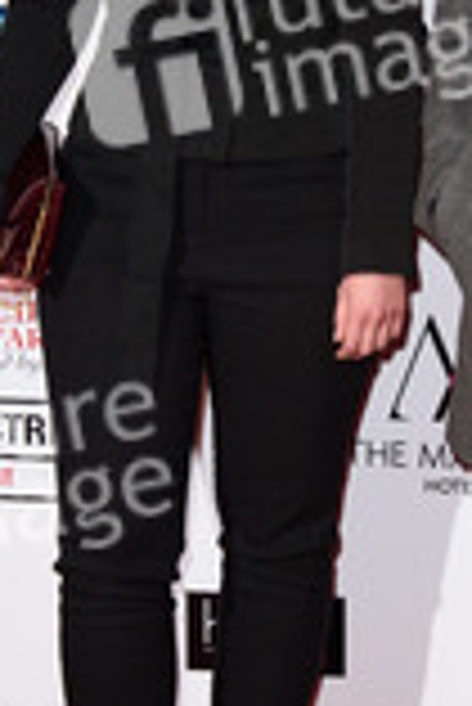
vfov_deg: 14.6
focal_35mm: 140
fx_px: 2747
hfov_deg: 9.8
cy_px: 265
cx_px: 434
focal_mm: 55
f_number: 5.6
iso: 1250
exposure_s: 1/250
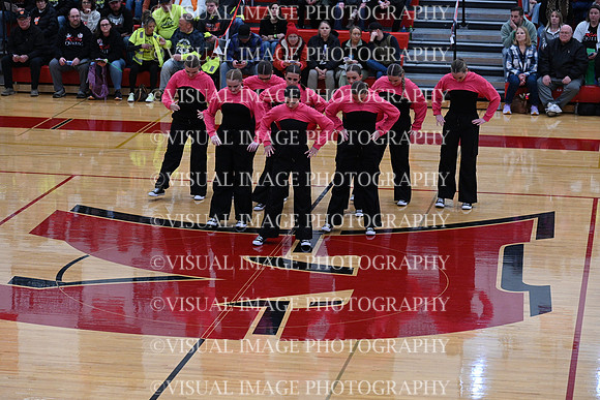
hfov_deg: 17.8
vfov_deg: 11.9
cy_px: 200
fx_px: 1917
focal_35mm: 115
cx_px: 300
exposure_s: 1/400
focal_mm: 115
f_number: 4
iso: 4000
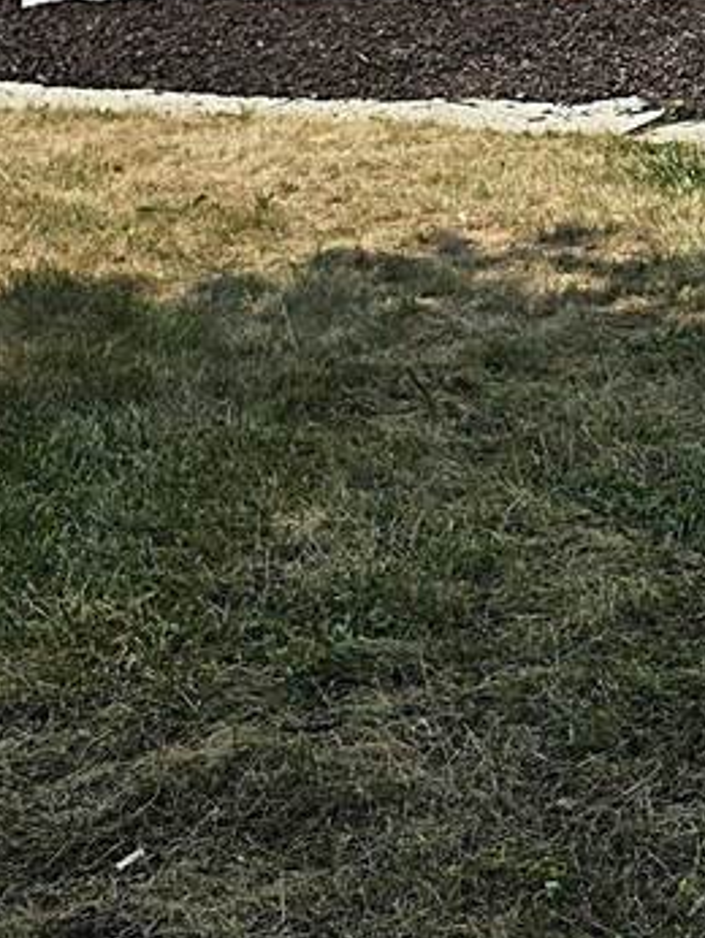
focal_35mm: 85
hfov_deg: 16.1
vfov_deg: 20.9
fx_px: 2305
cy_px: -293
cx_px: 1025
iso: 12
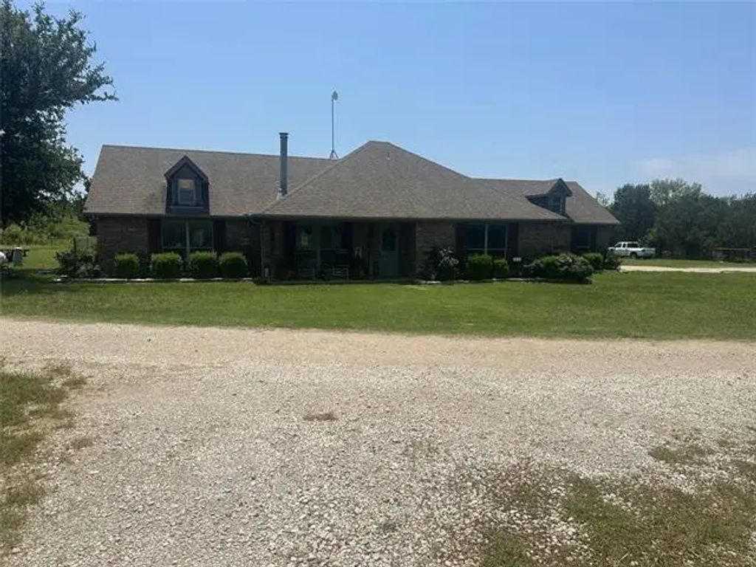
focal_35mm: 24
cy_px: 284
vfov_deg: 56.8
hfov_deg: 71.6
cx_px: 378
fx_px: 524
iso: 80
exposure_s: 1/7576
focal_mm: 6.86
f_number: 1.78
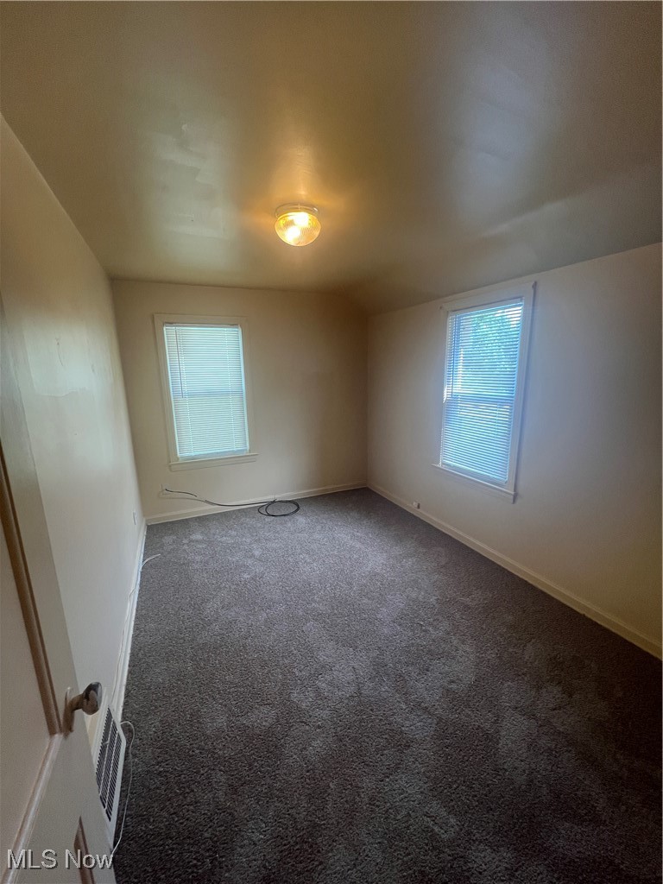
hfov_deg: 89.9
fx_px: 332
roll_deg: +1.3
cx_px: 332
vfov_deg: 106.2
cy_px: 442
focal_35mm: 13
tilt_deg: -11.2
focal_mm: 1.57
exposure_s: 1/120
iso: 125
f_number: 1.8
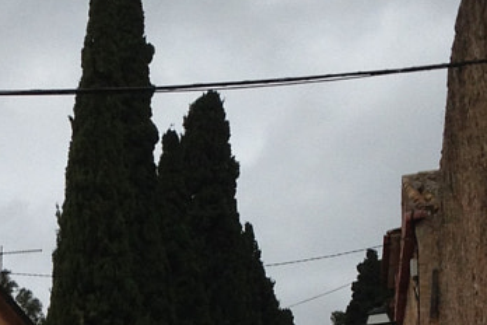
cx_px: -50
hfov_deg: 12.8
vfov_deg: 8.6
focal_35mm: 158
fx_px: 2137
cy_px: 417
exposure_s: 1/1748
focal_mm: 4.12
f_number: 2.4
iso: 50
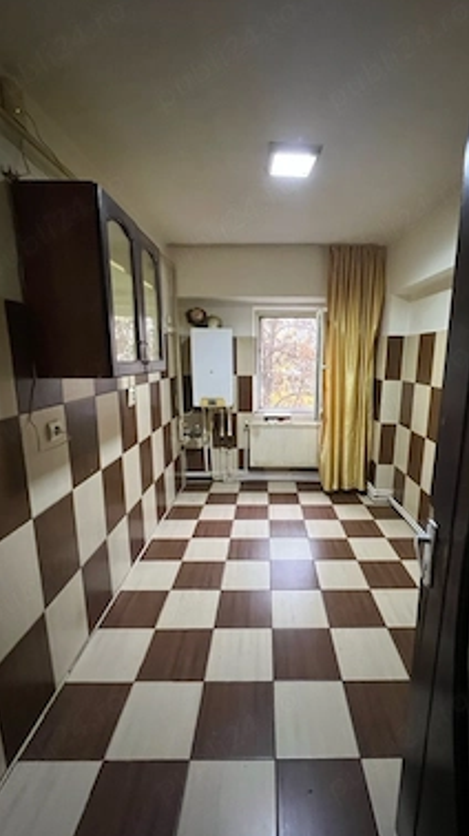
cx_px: 270
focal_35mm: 15
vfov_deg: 103.0
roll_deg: -1.0
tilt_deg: -11.2
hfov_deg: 70.0
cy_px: 427
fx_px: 332
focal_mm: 1.57
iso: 800
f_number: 1.8
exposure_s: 1/50
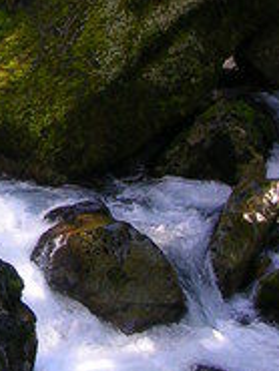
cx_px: -106
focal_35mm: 123
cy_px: 8
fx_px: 1320
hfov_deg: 11.7
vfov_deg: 15.7
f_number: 2.8
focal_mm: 5.8
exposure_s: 1/82.6
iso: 50
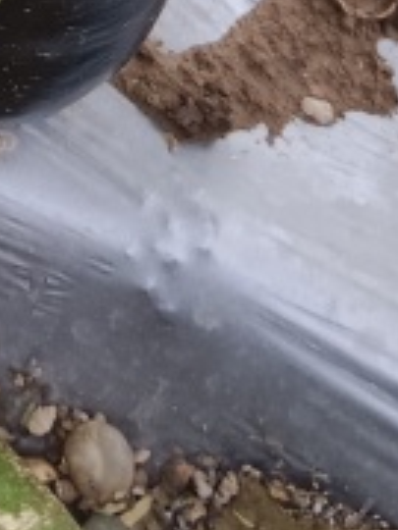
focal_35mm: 154
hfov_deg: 9.2
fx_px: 2361
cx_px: -330
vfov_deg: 10.7
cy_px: -791
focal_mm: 3.96
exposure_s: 1/100
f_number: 1.8
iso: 142
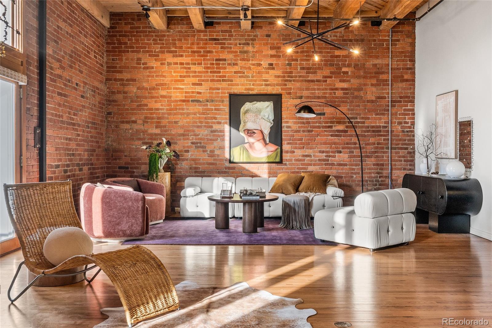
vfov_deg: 37.8
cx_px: 246
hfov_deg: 54.4
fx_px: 478
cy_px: 164
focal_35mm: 35
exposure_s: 1/40
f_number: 8
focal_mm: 23.5
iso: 500
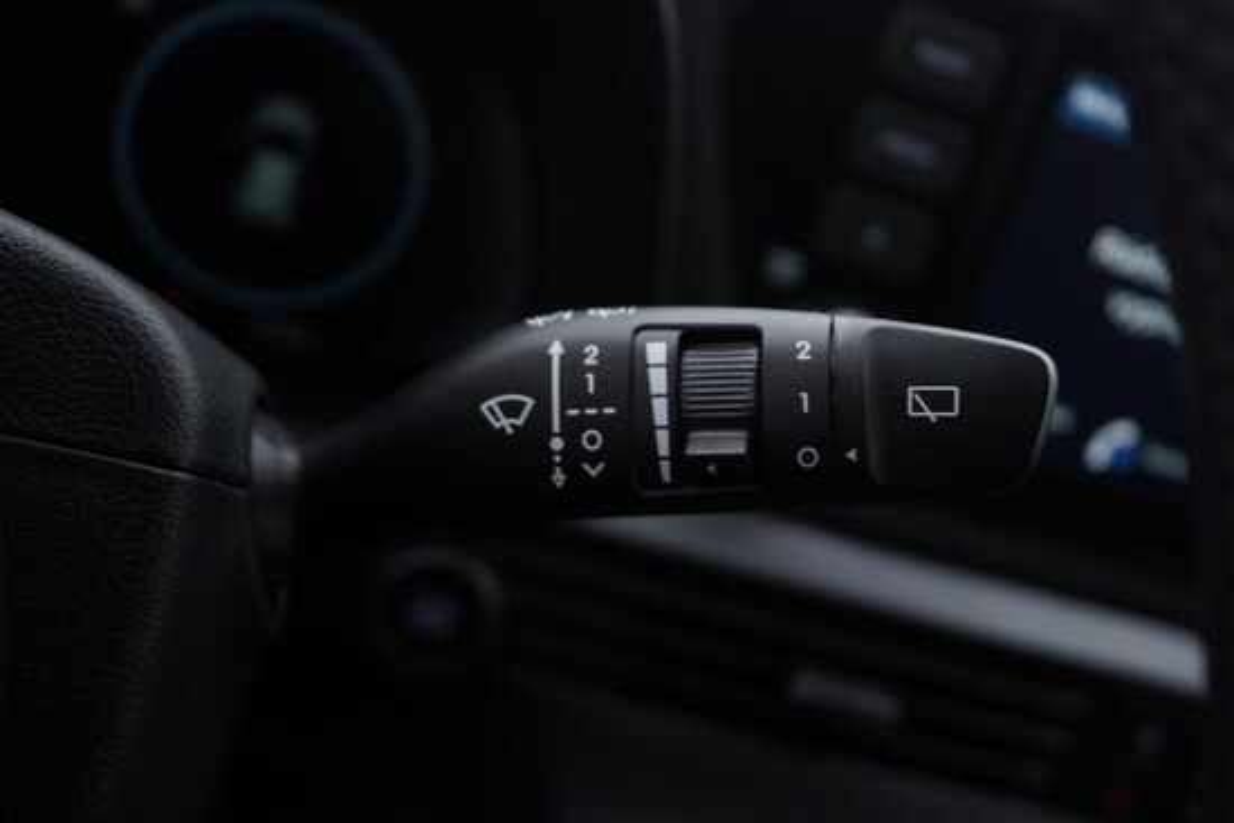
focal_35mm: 36
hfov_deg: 53.1
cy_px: 412
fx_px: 1234
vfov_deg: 36.9
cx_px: 617
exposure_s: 1/50
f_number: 3.2
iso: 125
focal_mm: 24
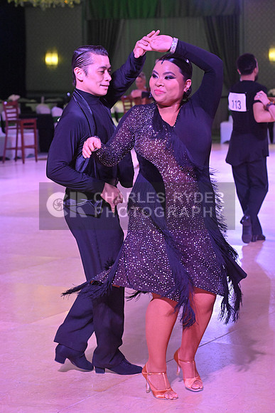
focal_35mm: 102
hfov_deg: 13.4
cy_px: 206
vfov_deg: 20.0
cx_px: 138
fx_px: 1168
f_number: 7.1
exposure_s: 1/400
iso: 8000
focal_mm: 102
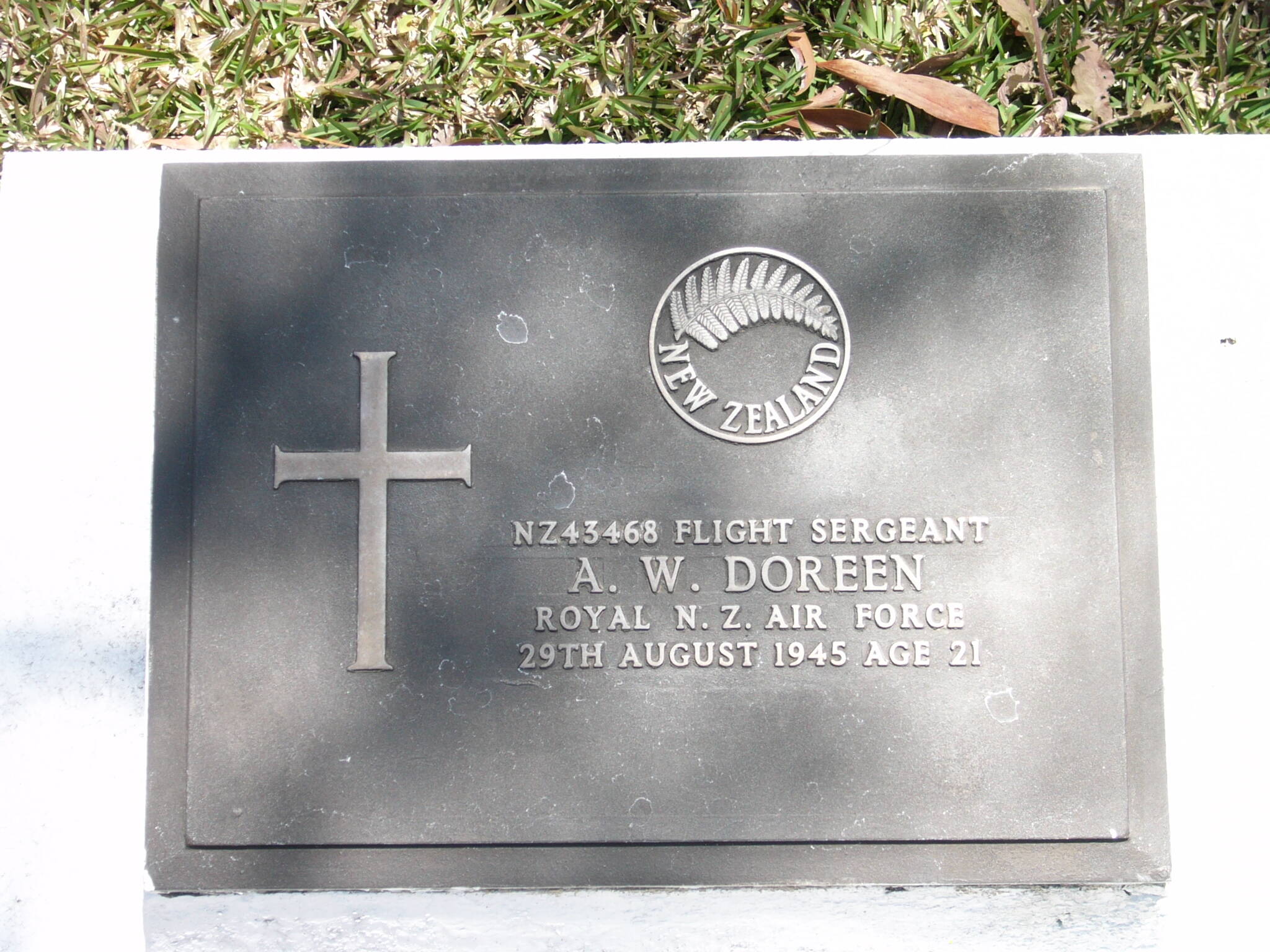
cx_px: 635
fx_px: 2568
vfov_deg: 21.0
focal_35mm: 70
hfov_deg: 27.8
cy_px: 476
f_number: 4
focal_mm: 11.6
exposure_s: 1/125
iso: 50
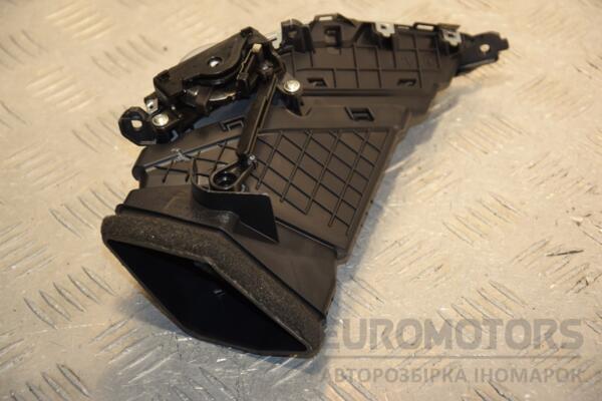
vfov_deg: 11.4
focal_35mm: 120
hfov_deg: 17.1
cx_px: 301
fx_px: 2007
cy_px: 200
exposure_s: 1/200
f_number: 5.3
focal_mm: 80
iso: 800
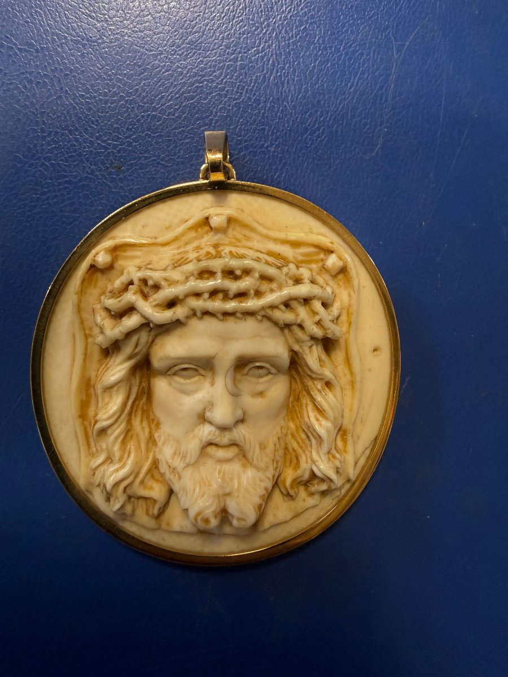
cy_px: 338
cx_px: 254
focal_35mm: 24
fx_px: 470
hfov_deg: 56.8
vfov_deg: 71.6
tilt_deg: -77.8
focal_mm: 2.22
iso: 250
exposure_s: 1/50
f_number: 2.2
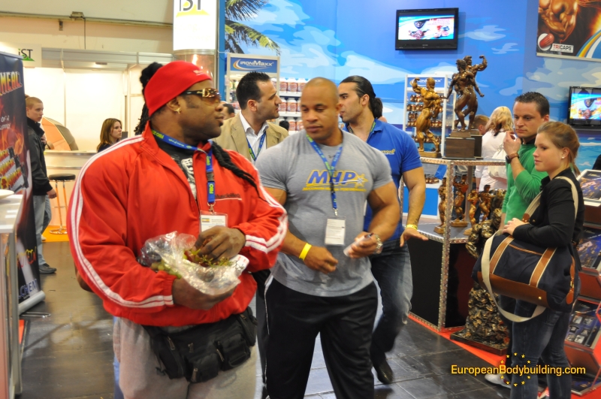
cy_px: 200
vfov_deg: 35.4
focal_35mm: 38
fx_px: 625
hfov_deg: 51.3
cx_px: 300
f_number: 4
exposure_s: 1/40
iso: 800
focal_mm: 25
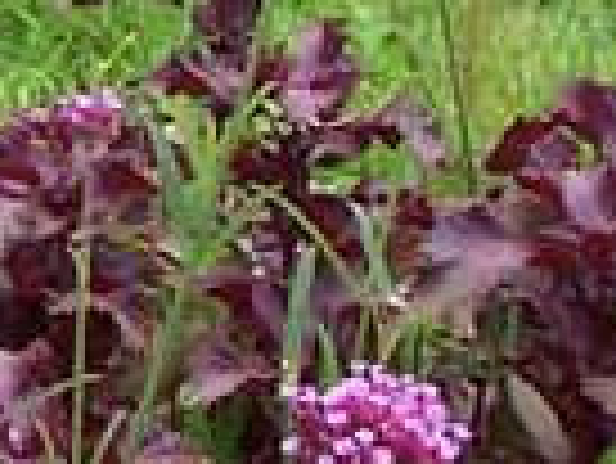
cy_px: -367
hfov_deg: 8.7
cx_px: -427
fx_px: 3918
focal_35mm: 220
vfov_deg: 6.6
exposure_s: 1/350
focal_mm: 5.6
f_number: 2.8
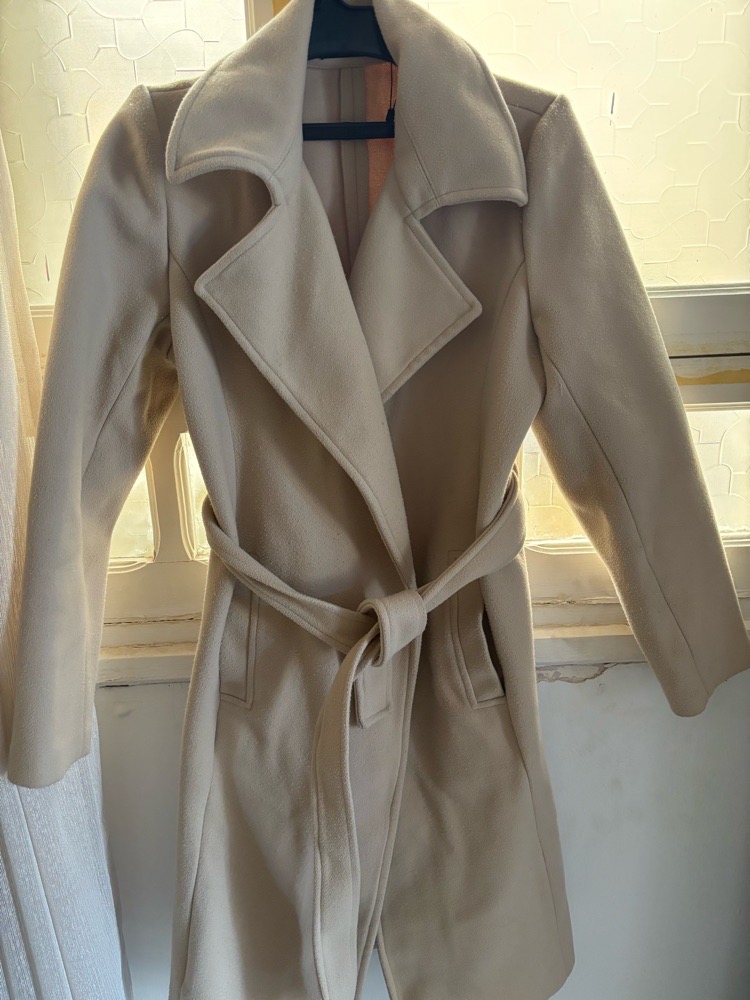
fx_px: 751
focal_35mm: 26
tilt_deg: -16.7
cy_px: 500
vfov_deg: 67.3
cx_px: 375
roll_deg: +1.3
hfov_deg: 53.1
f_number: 1.6
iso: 320
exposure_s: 1/60
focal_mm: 5.96
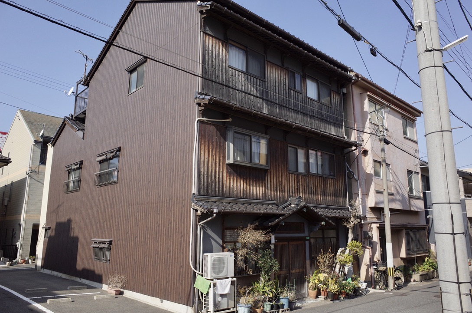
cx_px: 236
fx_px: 366
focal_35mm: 28
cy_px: 156
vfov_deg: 46.2
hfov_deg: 65.6
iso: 200
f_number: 5.6
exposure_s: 1/750
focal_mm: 18.3
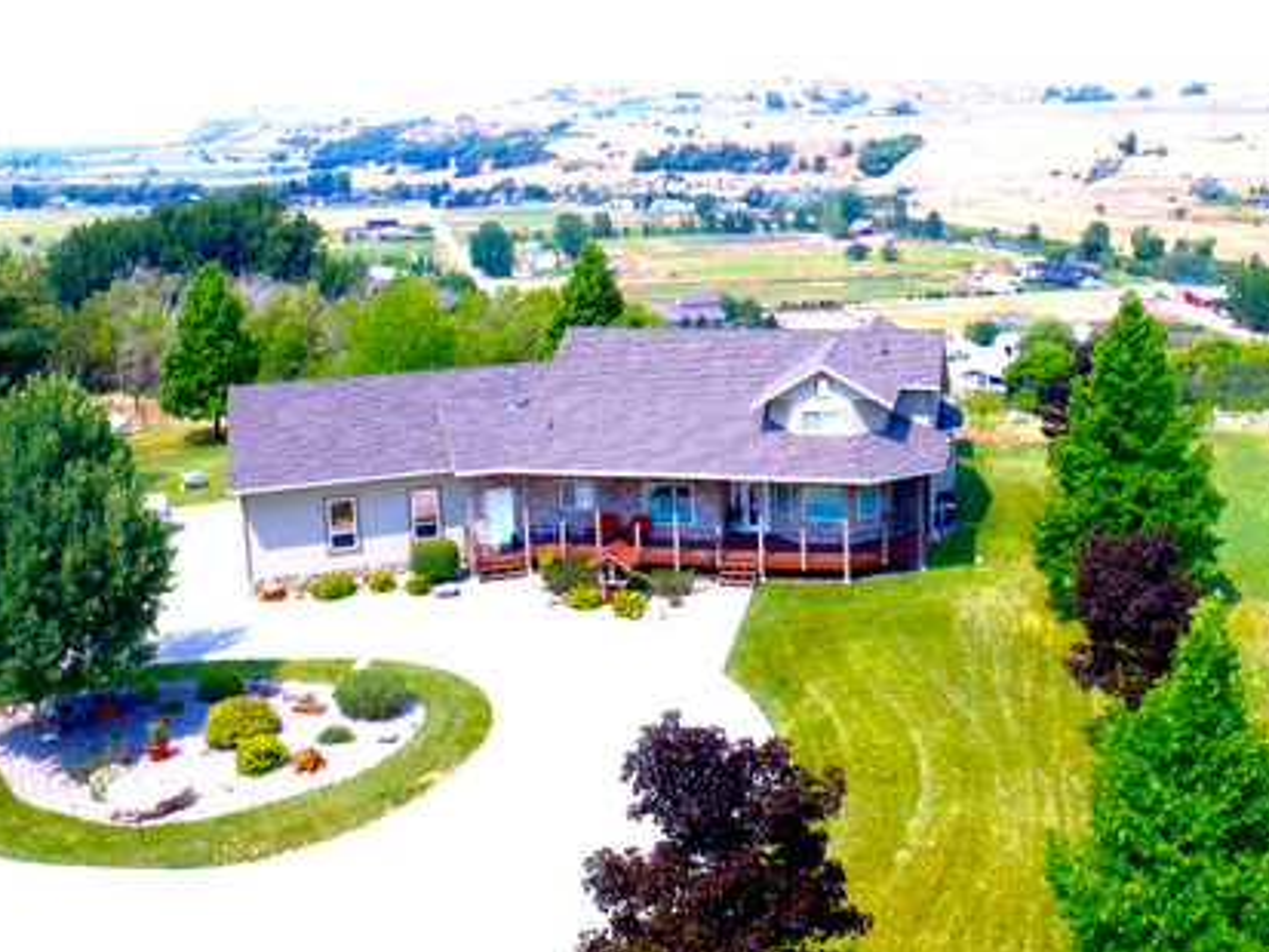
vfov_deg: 43.8
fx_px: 1137
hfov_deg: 57.0
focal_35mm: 31
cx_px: 848
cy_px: 227
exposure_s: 1/400
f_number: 2.8
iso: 100
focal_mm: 3.61
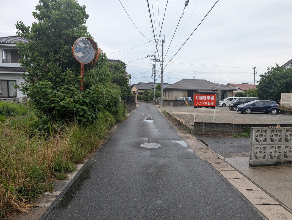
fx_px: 203
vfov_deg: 56.9
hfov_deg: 71.5
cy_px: 110
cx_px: 146
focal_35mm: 24
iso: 20
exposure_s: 1/453
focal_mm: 6.9
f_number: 1.68
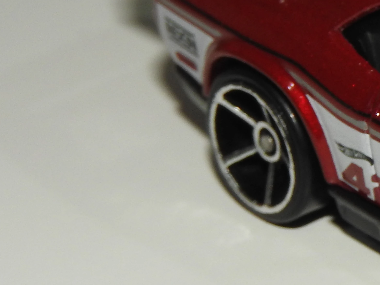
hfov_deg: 7.7
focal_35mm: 251
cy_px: 127
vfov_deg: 5.9
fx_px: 2756
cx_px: 568
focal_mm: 14.3
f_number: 5
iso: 200
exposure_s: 1/60
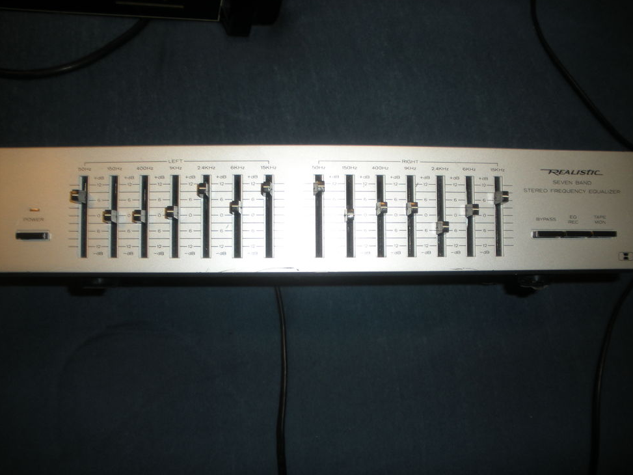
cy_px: 240
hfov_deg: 50.1
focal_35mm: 37
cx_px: 312
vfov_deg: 38.7
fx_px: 677
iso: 64
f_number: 3.5
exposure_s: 1/30
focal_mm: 6.3
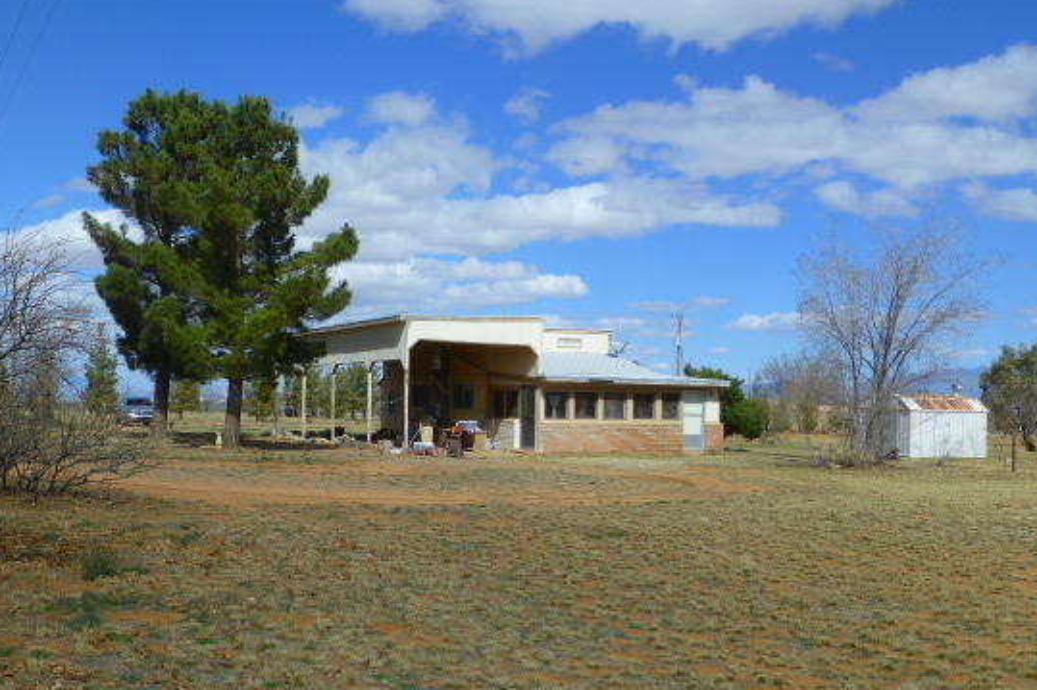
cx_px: 439
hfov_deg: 46.3
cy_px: 386
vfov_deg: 31.8
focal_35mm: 42
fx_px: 1209
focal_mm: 6.1
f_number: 3.7
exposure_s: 1/1600
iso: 100
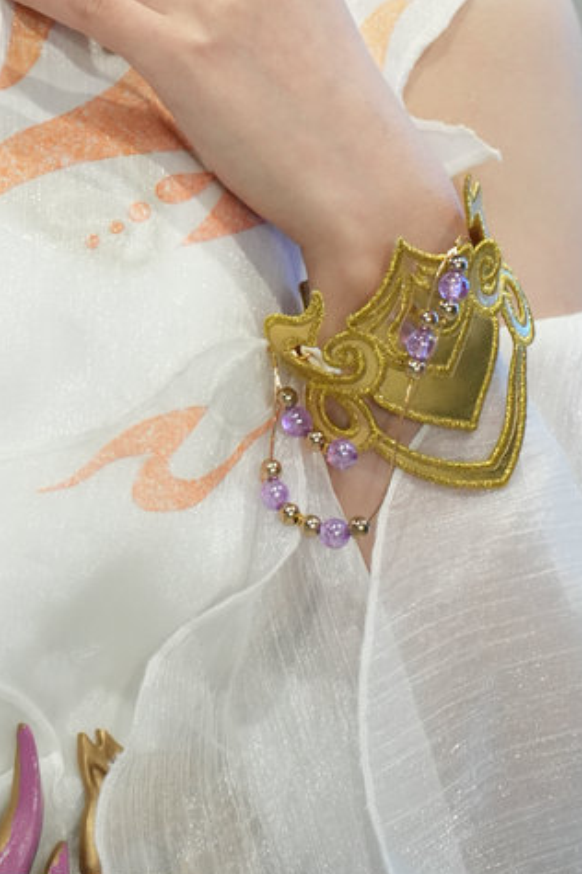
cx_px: -103
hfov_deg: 3.4
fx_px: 9745
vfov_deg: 5.1
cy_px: -247
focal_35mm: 401
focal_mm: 141.1
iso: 5000
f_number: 6.3
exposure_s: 1/200
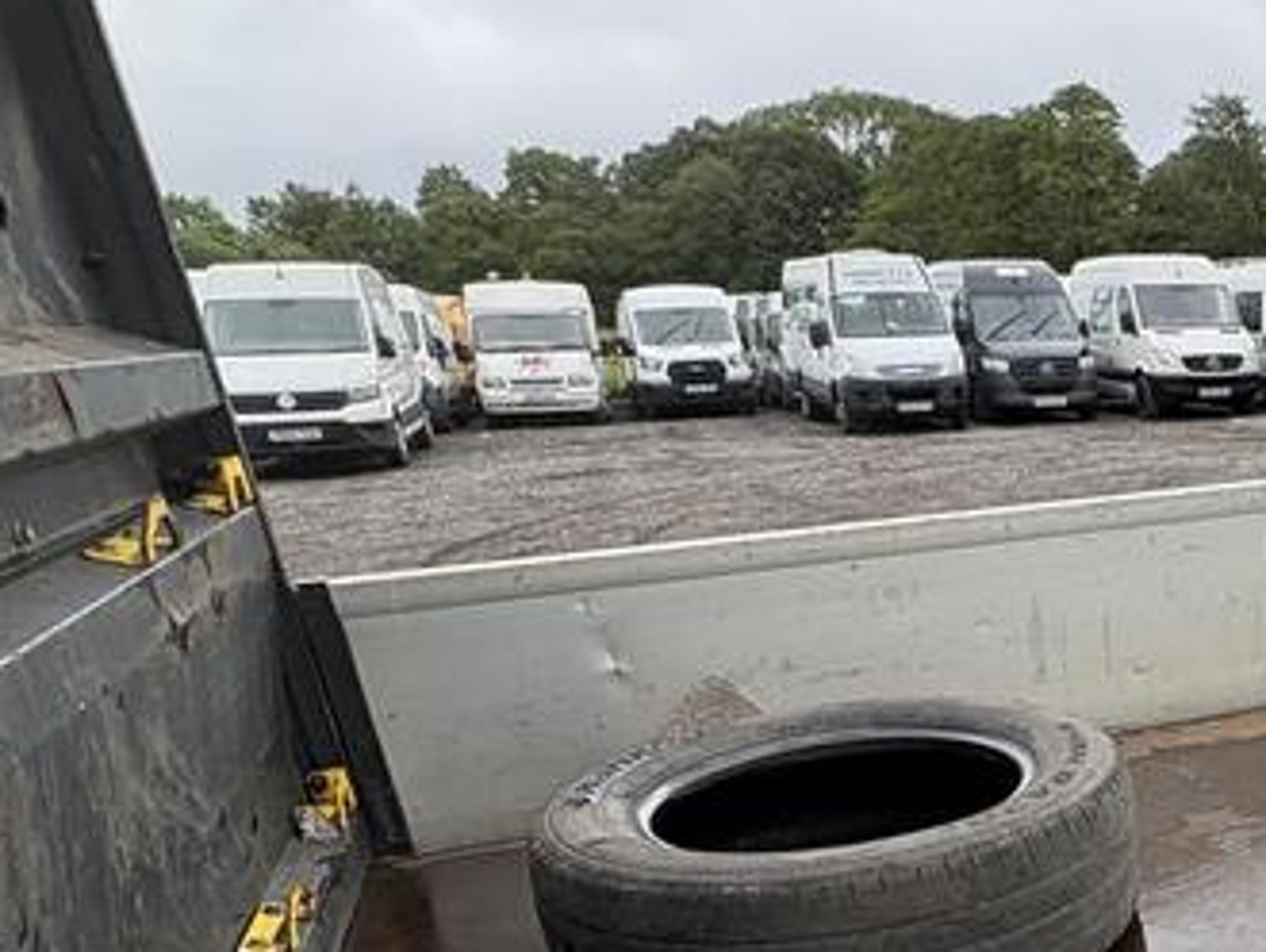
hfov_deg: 42.0
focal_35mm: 38
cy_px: 868
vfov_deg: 35.4
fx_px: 1391
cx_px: 1281
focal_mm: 2.22
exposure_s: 1/329
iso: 40
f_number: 2.2
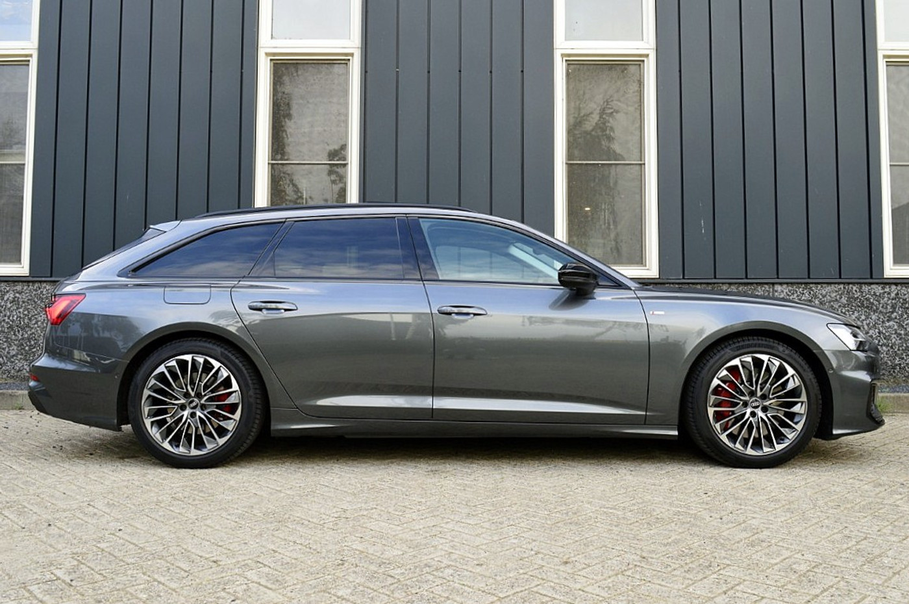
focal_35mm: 32
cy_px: 302
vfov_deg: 41.6
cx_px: 454
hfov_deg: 59.5
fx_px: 794
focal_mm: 21
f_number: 8
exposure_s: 1/80
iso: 400
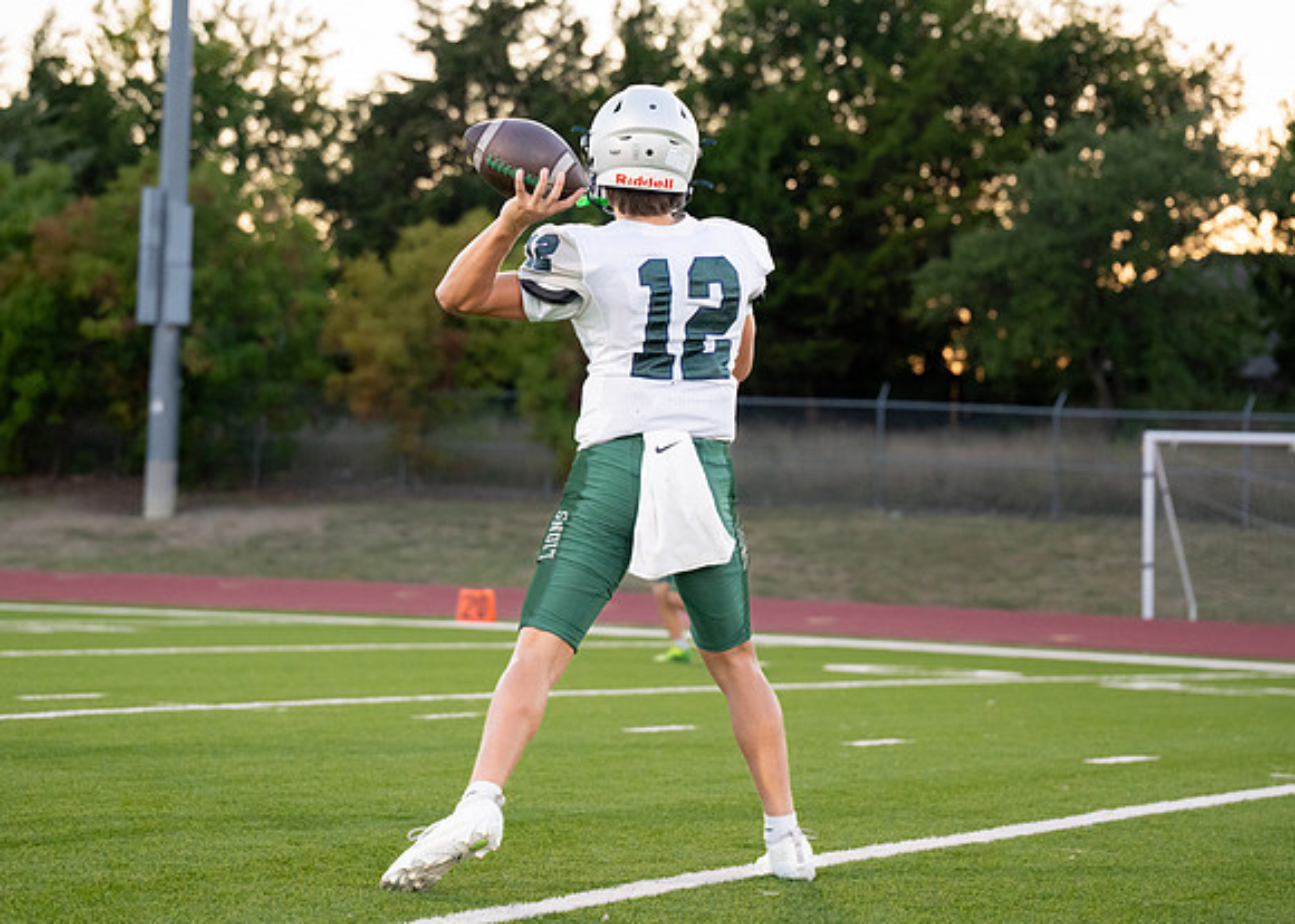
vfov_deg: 13.9
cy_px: 326
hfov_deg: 19.4
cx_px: 536
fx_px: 3781
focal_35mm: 103
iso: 2000
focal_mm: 70
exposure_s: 1/1600
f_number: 2.8
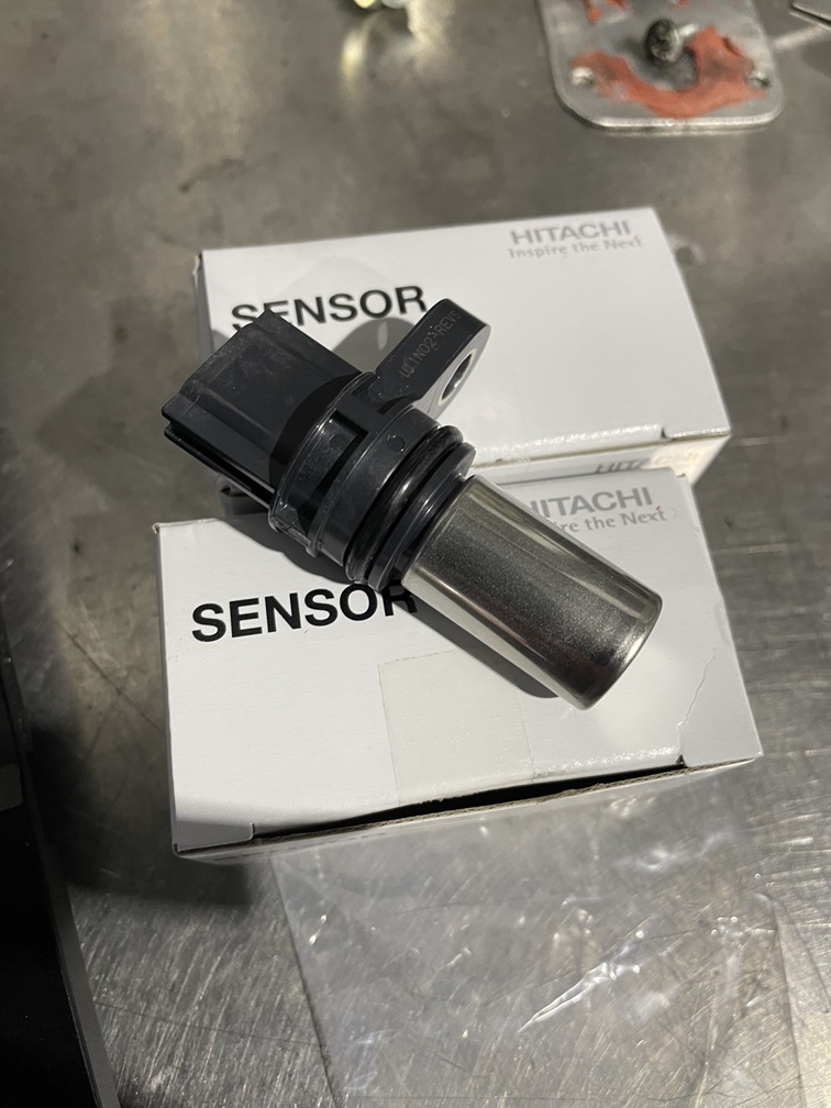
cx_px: 416
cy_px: 554
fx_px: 832
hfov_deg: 53.1
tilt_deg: -68.3
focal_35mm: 26
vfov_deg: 67.3
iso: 125
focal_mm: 4.2
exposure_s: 1/60
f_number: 1.6
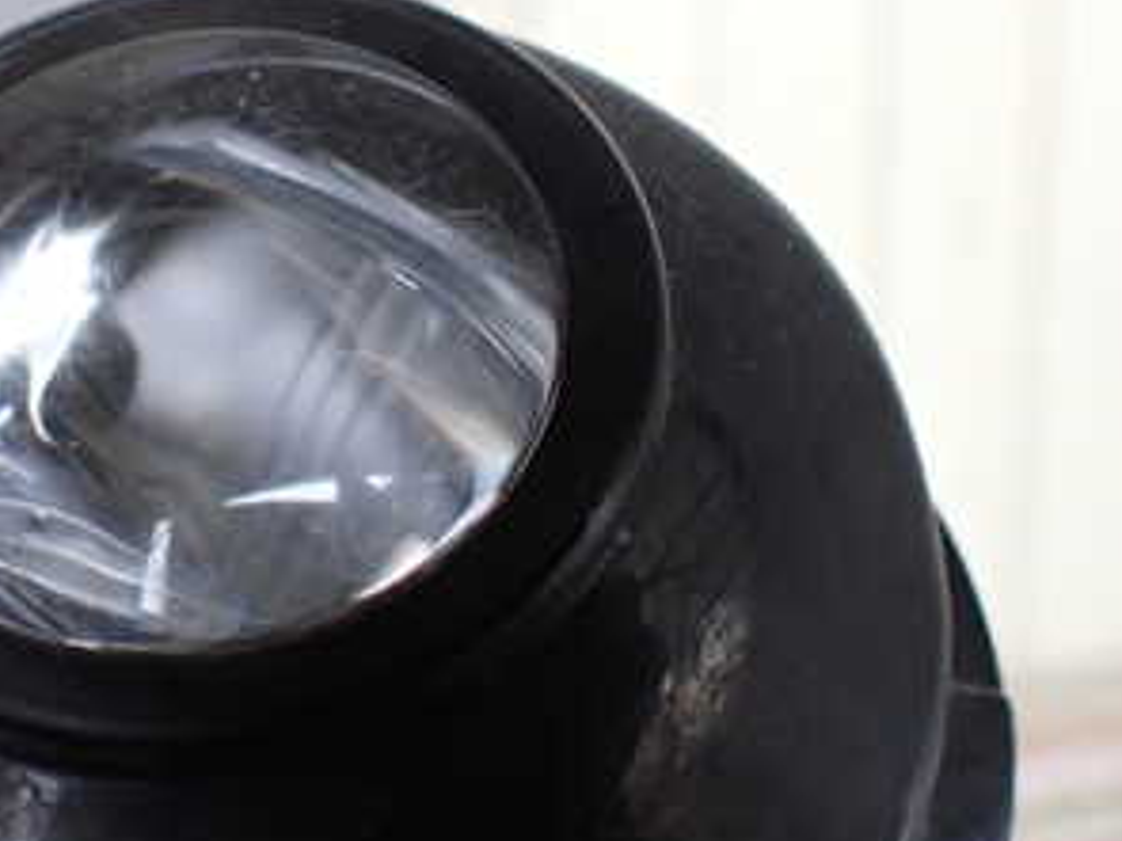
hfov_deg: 31.0
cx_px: 255
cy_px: 293
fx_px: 1976
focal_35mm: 61
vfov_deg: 23.9
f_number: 2.3
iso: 320
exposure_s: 1/125
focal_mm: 5.4
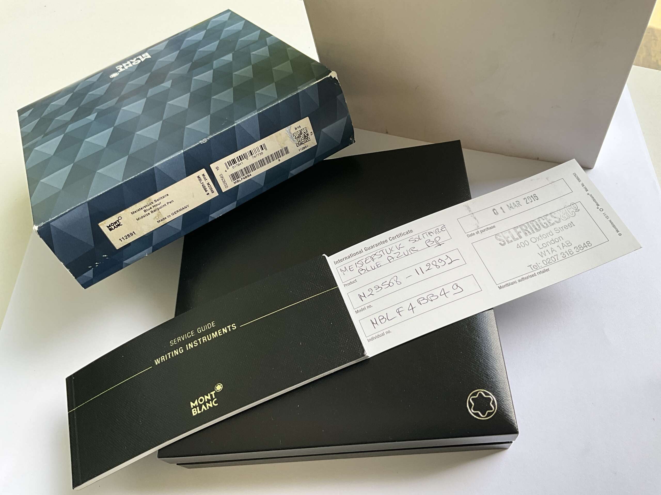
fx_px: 554
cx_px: 330
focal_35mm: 29
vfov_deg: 48.2
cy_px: 248
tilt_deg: -59.5
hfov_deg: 61.7
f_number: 1.8
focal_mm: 3
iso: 20
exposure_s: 1/122
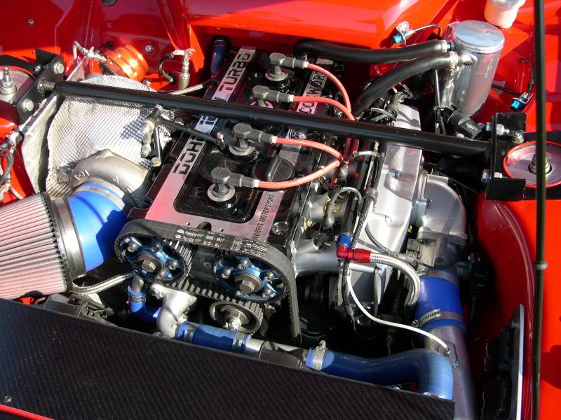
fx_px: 616
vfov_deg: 37.7
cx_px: 280
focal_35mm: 38
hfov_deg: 49.0
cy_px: 210
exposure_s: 1/320
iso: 100
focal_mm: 8
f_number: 2.8
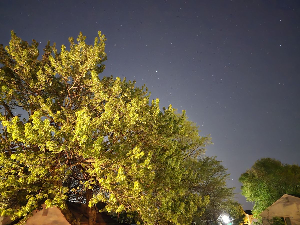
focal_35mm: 23
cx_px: 150
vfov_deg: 58.9
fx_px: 199
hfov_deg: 73.9
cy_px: 112
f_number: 1.7
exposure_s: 1/2
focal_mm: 6.3
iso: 3200
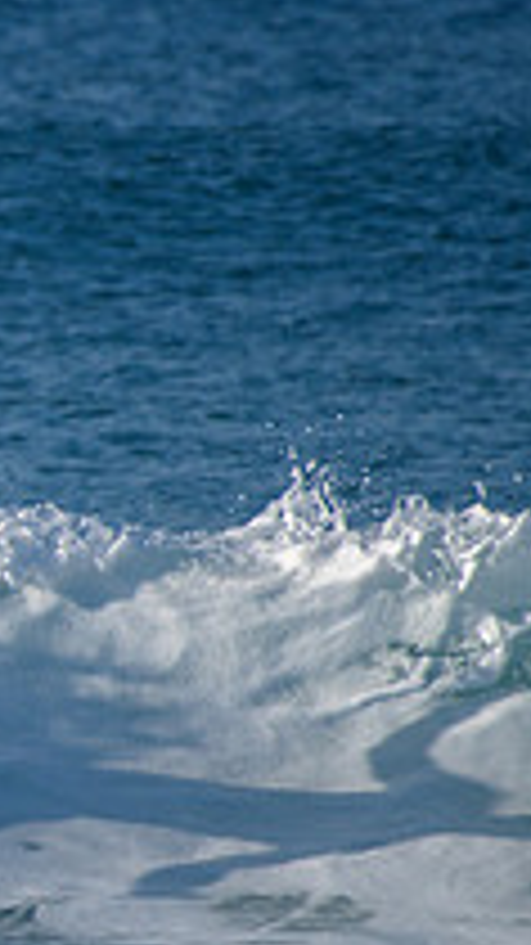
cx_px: -756
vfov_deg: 1.4
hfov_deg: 0.8
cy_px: 601
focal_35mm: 1493
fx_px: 37402
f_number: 5.6
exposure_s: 1/2000
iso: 220
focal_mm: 500
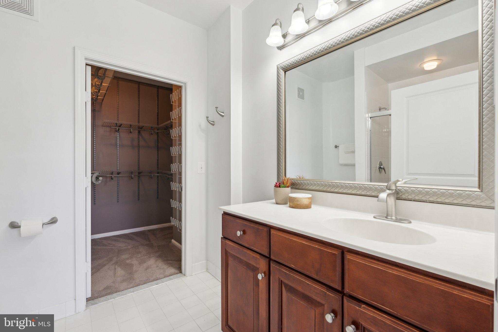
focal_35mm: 16
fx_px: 221
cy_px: 166
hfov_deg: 96.7
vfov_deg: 73.7
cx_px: 249
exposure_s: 1/25
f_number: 7.1
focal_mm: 16
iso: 400
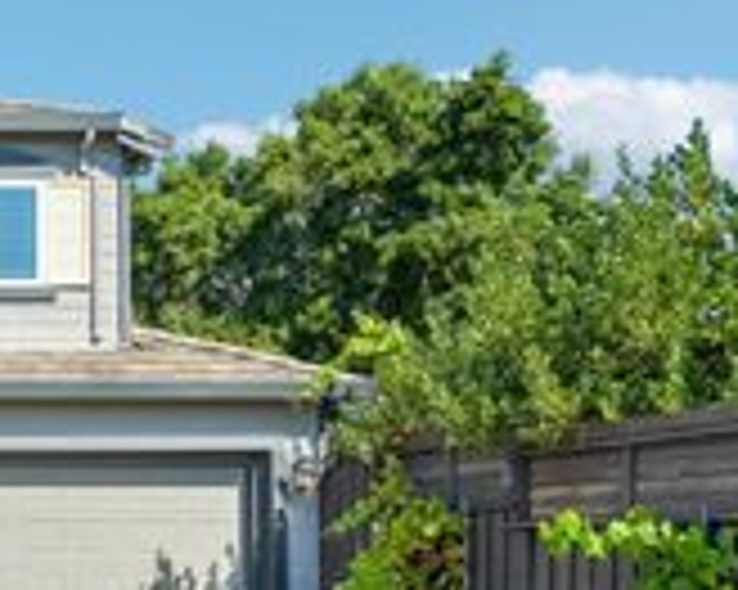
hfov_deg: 23.7
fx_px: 1406
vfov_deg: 23.1
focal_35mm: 64
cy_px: 525
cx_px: -356
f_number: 8
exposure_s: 1/640
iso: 400
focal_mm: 22.5
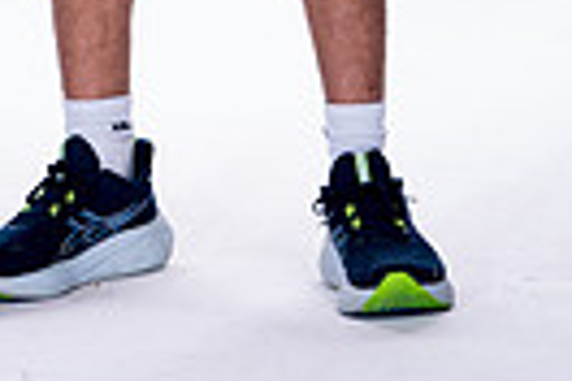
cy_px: -511
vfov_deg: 3.3
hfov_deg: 4.9
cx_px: 152
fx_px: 6641
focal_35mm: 418
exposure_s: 1/250
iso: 800
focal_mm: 123
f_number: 5.6
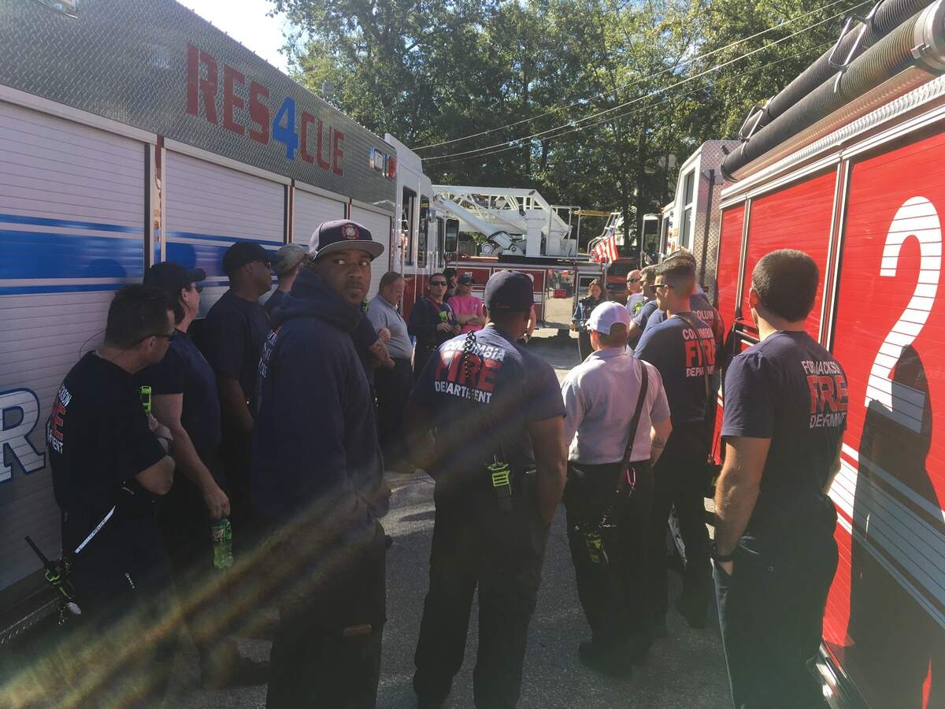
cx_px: 472
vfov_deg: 48.2
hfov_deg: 61.7
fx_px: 792
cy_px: 354
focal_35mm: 29
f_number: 2.2
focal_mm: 4.15
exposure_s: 1/578
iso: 25
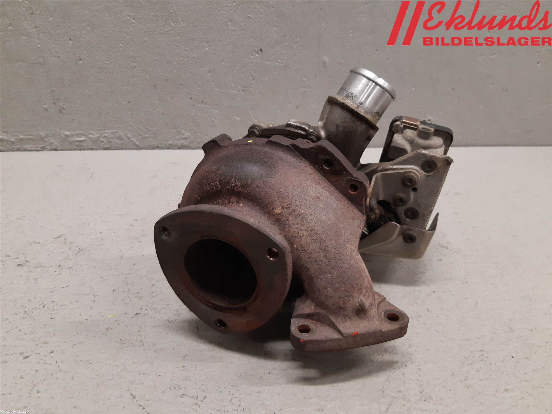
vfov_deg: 53.1
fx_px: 415
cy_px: 207
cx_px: 276
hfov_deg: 67.3
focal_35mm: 26
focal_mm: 3.93
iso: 160
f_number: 1.7
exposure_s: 1/50
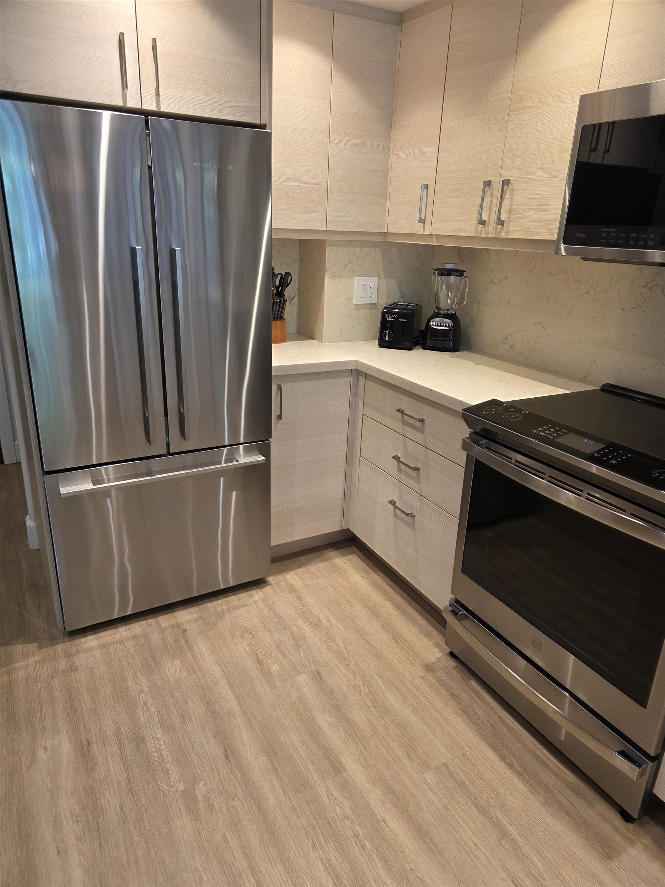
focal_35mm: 23
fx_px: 589
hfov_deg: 58.9
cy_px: 444
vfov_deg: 73.9
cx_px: 332
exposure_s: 1/120
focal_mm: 6.3
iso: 200
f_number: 1.7
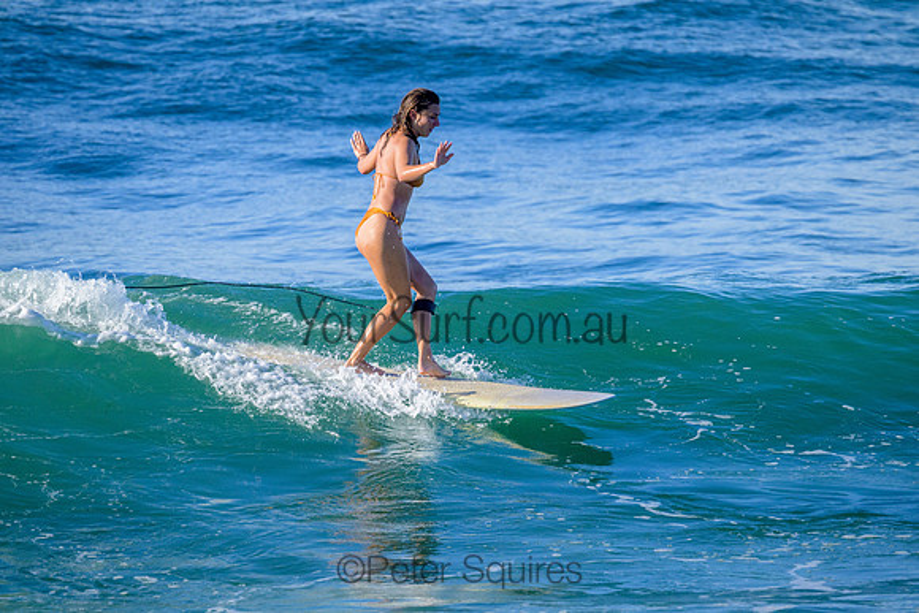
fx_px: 14298
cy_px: 306
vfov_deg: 2.5
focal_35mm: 560
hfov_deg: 3.7
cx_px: 460
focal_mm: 560
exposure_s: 1/2000
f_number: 11
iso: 1100
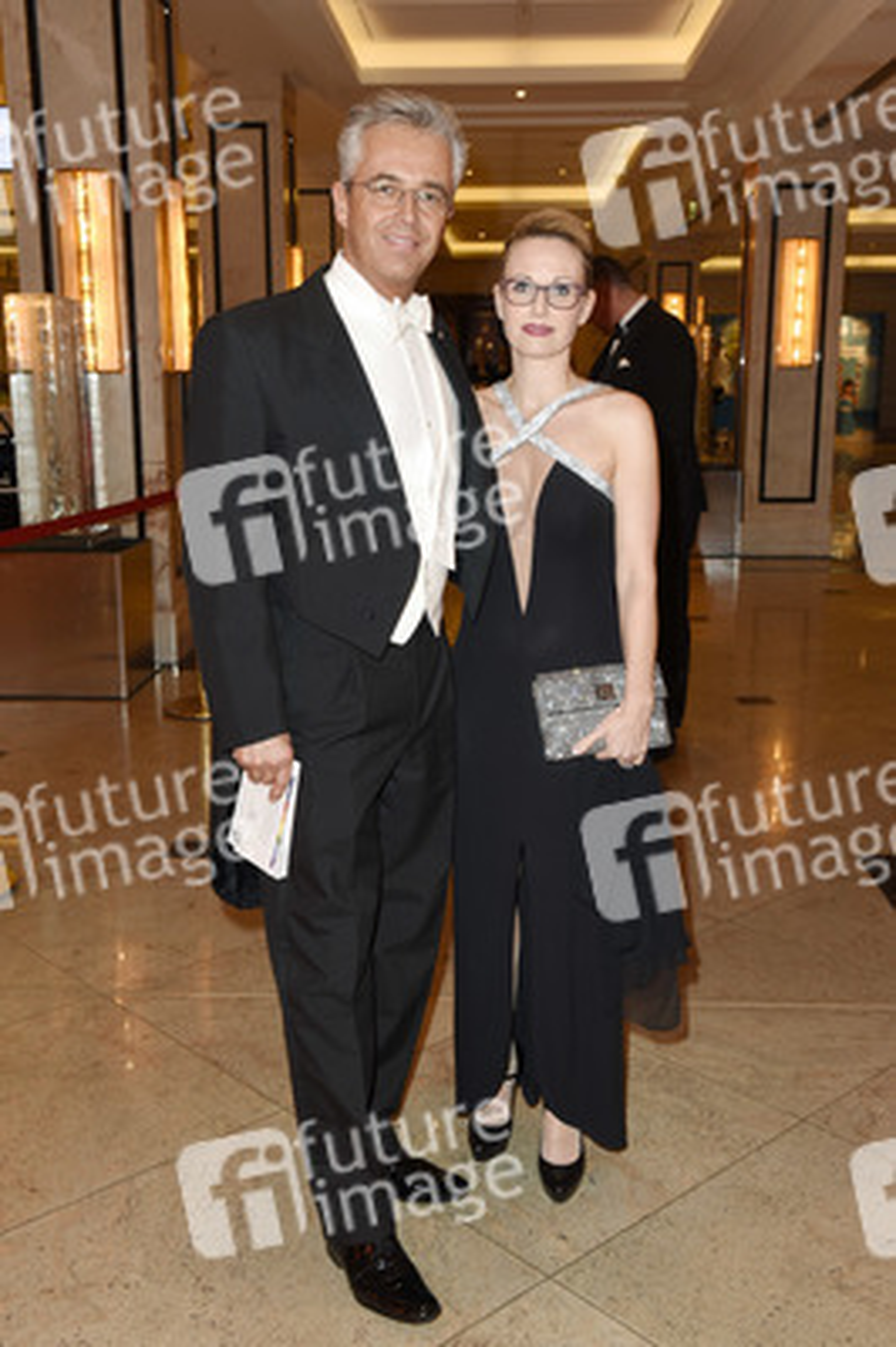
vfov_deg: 50.7
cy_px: 674
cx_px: 448
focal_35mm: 38
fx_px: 1421
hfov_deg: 35.0
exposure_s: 1/50
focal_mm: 38
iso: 800
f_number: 6.3
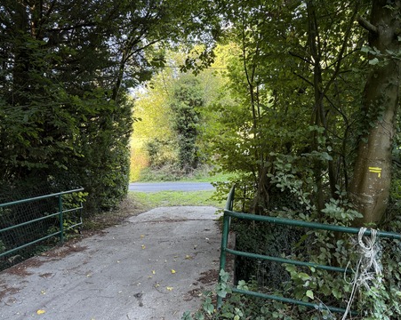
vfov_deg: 54.9
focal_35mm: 26
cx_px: 221
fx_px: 308
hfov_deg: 65.9
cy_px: 160
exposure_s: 1/74
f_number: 1.78
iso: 200
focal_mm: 6.76
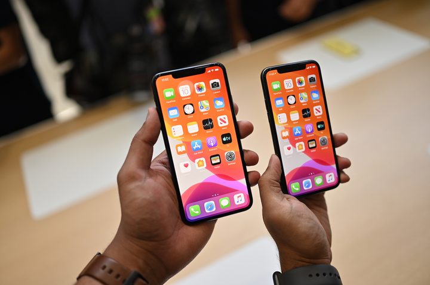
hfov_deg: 54.5
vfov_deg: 37.8
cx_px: 215
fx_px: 417
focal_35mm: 35
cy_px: 142
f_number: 1.8
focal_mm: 35
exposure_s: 1/400
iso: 100
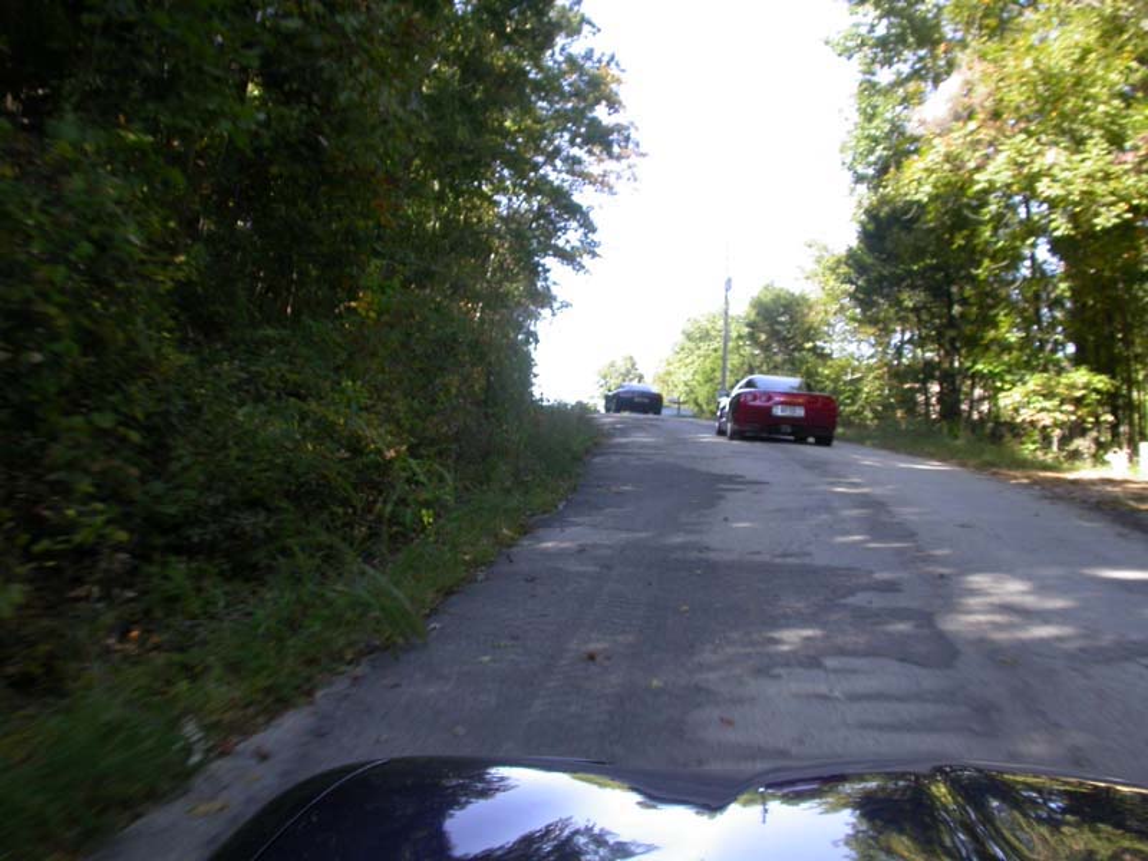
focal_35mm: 38
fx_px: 1260
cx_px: 574
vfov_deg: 37.7
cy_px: 430
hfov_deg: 49.0
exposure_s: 1/119
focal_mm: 7.85
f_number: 4.2
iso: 100
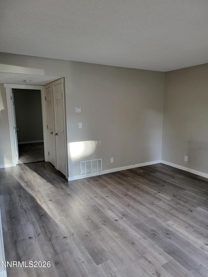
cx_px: 104
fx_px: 192
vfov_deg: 71.6
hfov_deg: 56.8
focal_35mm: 24
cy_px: 138
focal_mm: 5
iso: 250
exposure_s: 1/60
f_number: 1.8
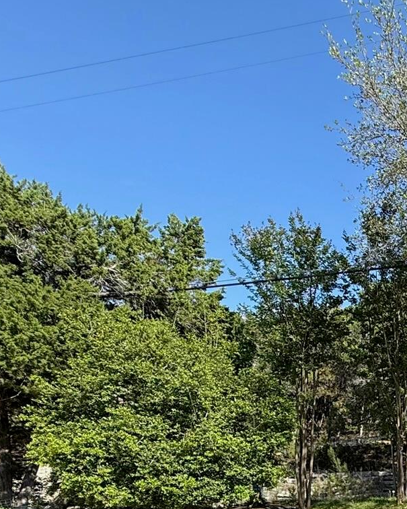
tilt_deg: +0.5
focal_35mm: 37
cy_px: 504
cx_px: 550
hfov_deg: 30.2
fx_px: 557
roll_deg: +0.4
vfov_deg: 42.6
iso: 50
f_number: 2.2
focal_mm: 2.22
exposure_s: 1/1001
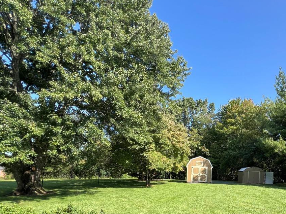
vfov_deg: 56.2
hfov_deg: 65.5
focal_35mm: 23
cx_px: 238
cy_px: 159
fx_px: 190
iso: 32
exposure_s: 1/579
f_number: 1.8
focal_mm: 1.57
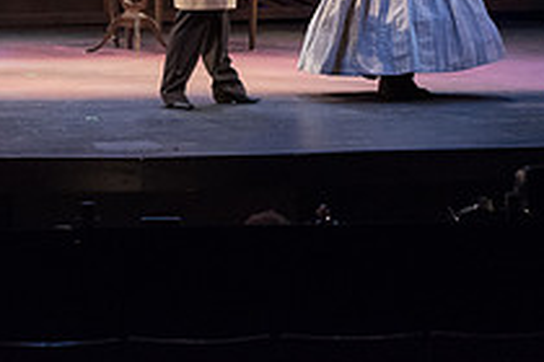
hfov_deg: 9.1
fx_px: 3415
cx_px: 109
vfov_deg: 6.0
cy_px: -120
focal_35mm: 226
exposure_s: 1/400
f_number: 4
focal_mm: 82
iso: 5000
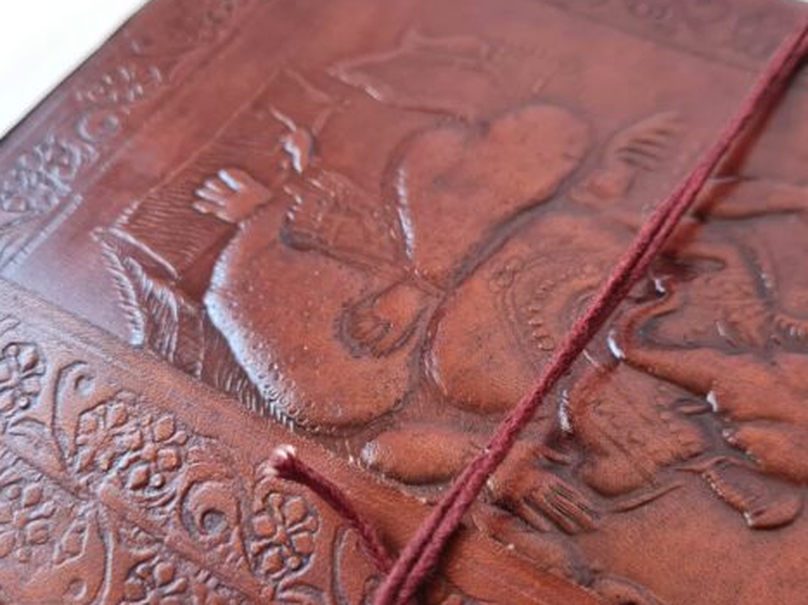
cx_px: 431
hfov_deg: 47.8
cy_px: 347
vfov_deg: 36.7
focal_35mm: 39
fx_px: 910
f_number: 1.8
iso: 200
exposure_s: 1/60
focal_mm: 5.4
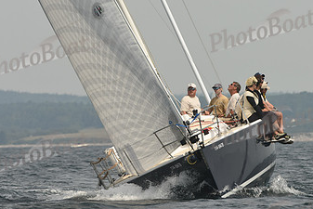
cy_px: 90
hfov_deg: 3.0
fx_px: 5984
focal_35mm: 688
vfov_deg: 2.0
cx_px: 162
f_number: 7.1
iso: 250
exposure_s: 1/800
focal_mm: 400
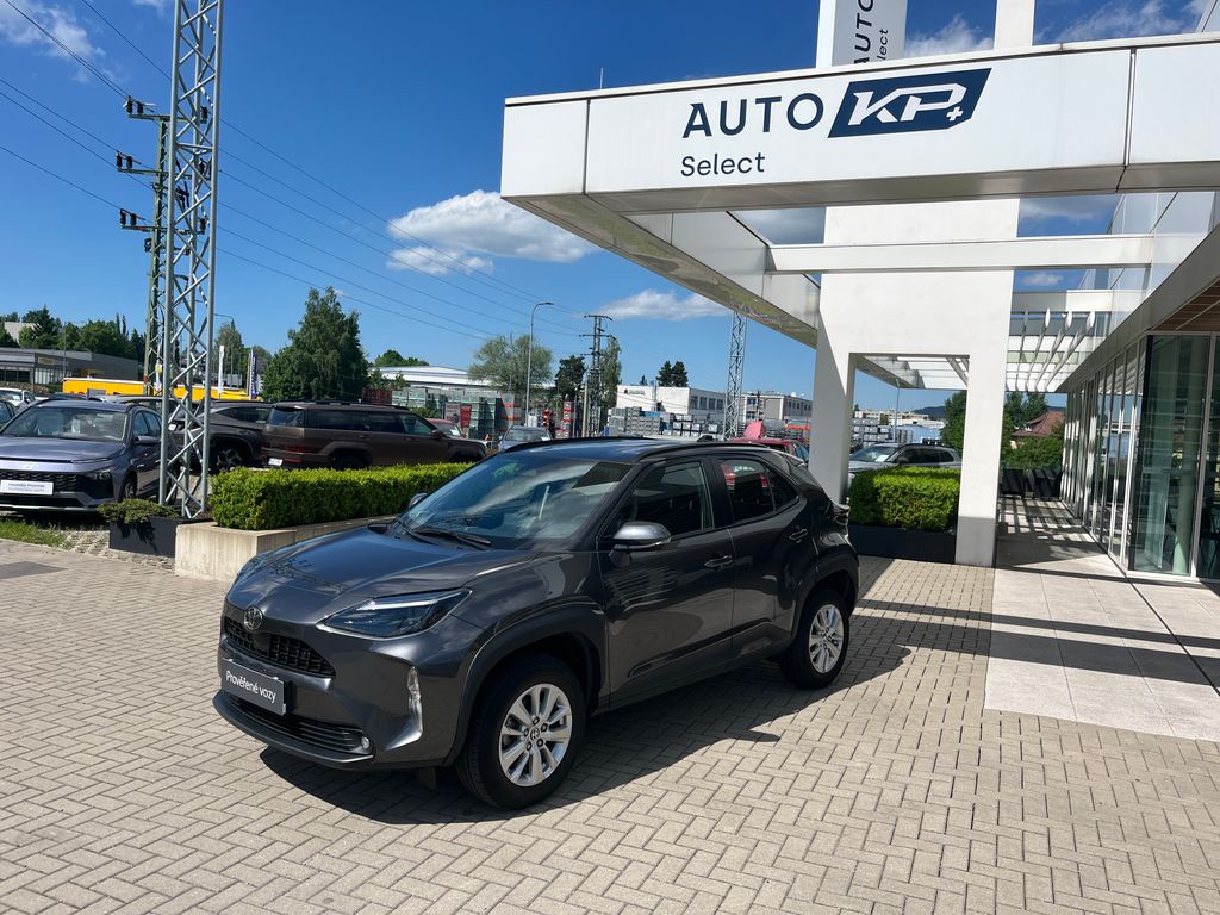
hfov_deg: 67.3
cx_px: 610
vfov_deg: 53.1
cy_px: 458
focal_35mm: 26
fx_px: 916
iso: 50
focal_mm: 5.1
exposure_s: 1/5848
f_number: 1.6
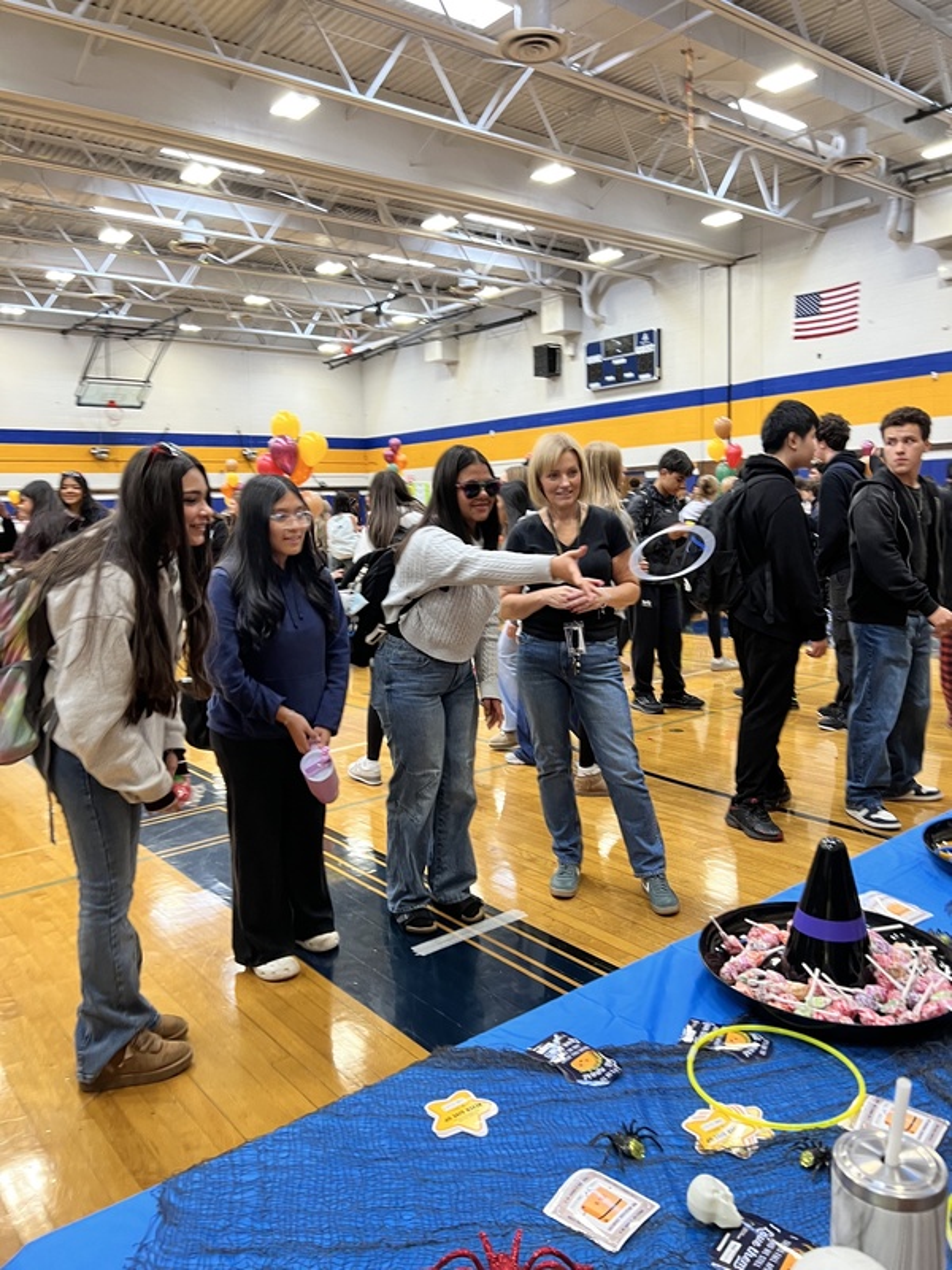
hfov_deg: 53.1
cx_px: 476
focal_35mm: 26
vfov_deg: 67.3
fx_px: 953
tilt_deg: -2.6
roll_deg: +3.1
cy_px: 635
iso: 125
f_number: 1.5
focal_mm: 5.7
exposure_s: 1/63
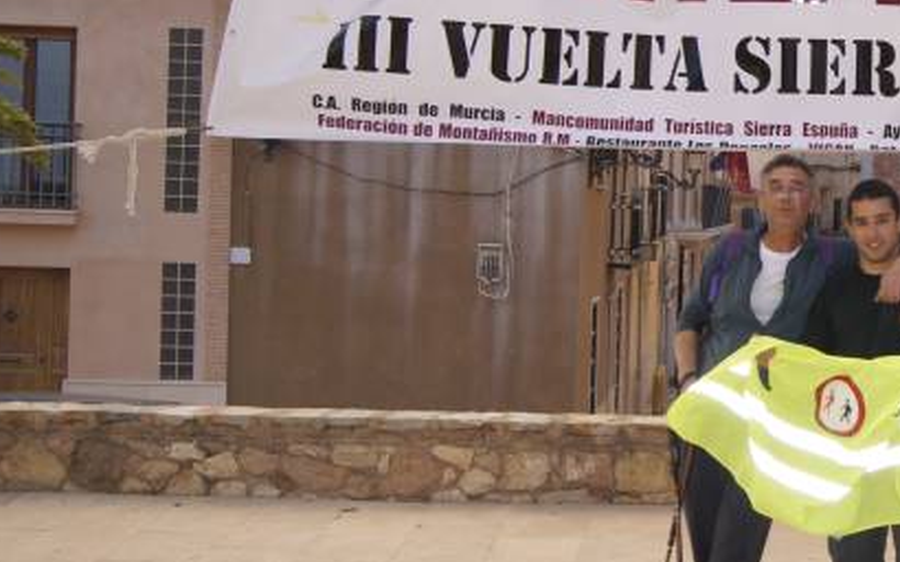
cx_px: 898
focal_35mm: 76
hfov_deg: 25.8
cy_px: 214
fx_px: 1864
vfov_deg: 17.1
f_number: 4
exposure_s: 1/80
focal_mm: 24
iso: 400
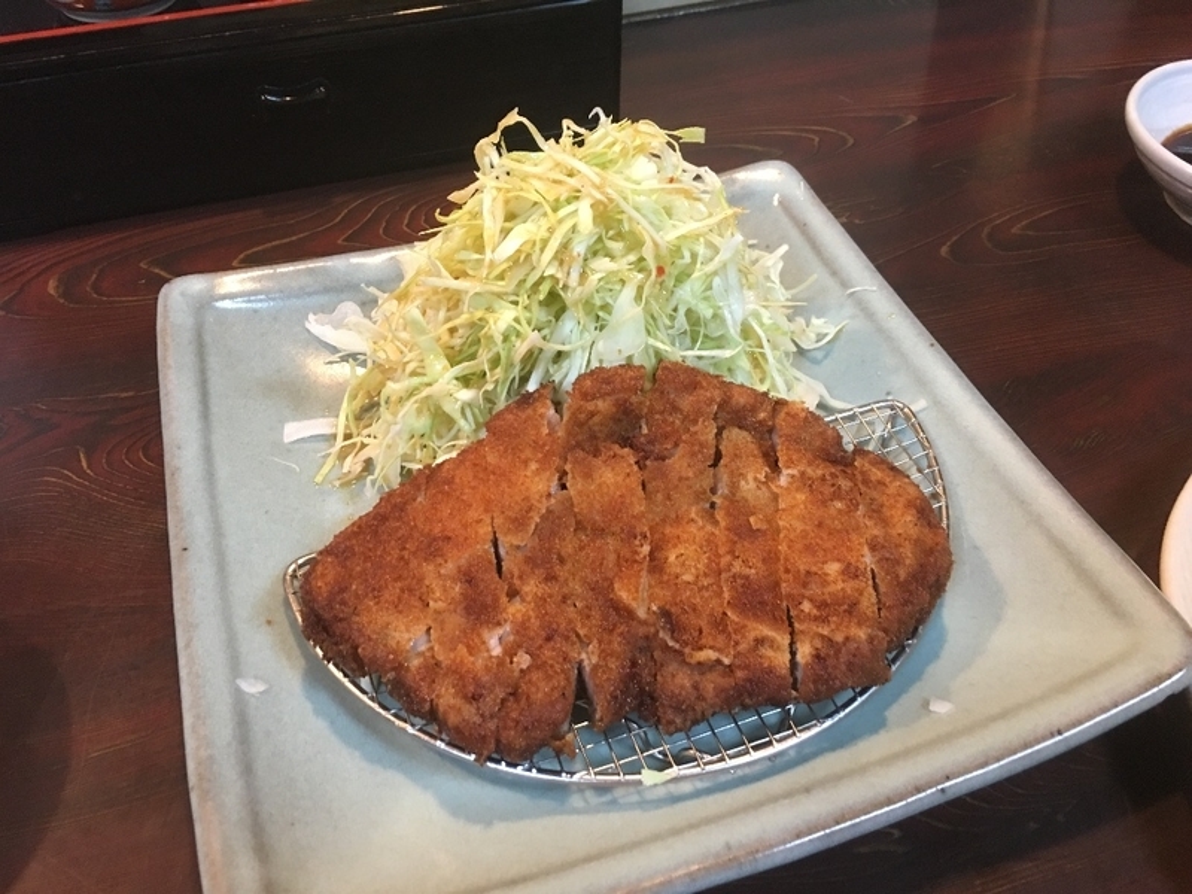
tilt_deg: -47.0
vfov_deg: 48.2
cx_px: 596
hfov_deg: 61.7
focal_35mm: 29
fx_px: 999
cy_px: 447
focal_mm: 4.15
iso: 80
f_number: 2.2
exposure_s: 1/10
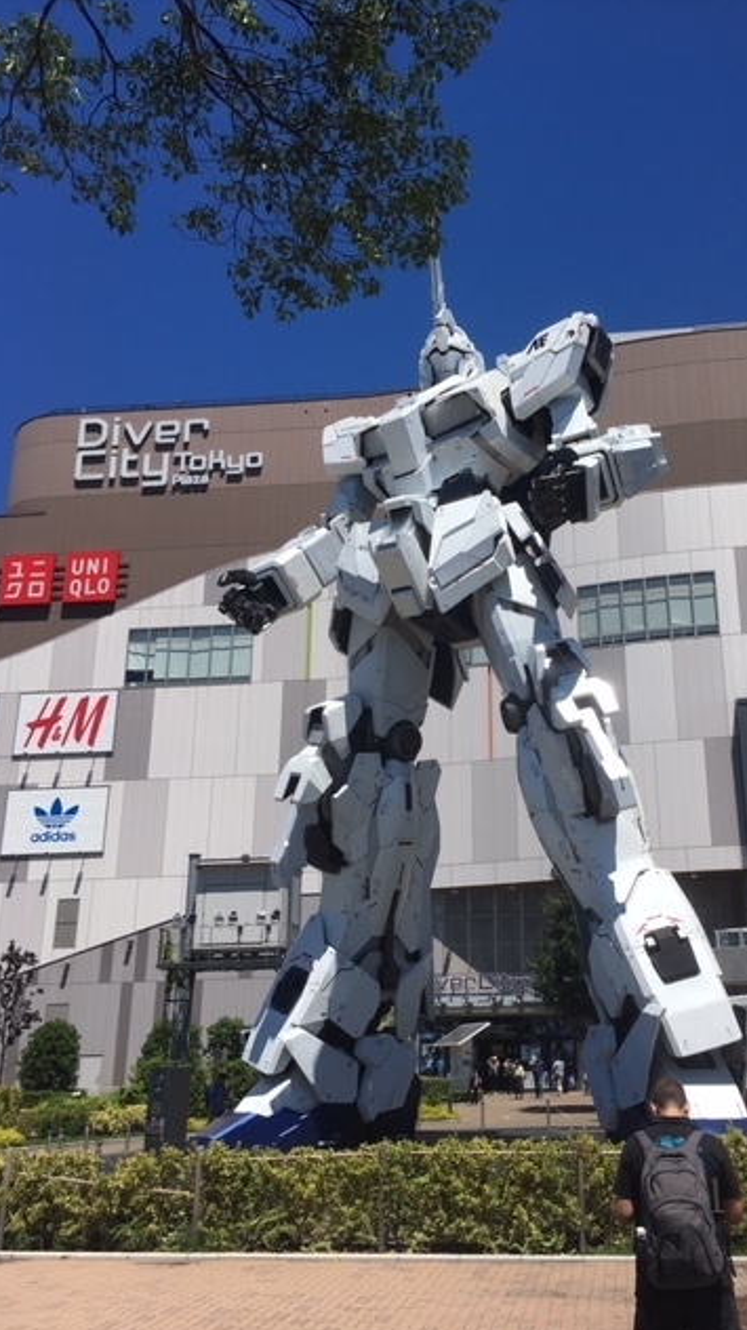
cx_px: 492
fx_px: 1128
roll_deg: +1.5
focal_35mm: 32
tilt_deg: +16.4
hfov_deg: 36.3
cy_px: 669
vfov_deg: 61.0
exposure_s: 1/2331
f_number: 2.2
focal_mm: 4.15
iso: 25
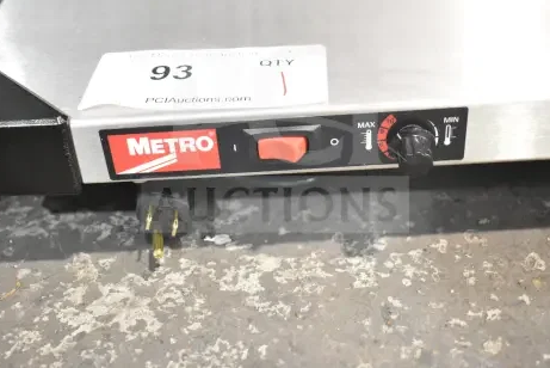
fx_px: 698
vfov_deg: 29.4
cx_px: 274
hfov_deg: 43.0
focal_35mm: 46
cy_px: 138
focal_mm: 23
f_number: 3.8
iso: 2500
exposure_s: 1/40
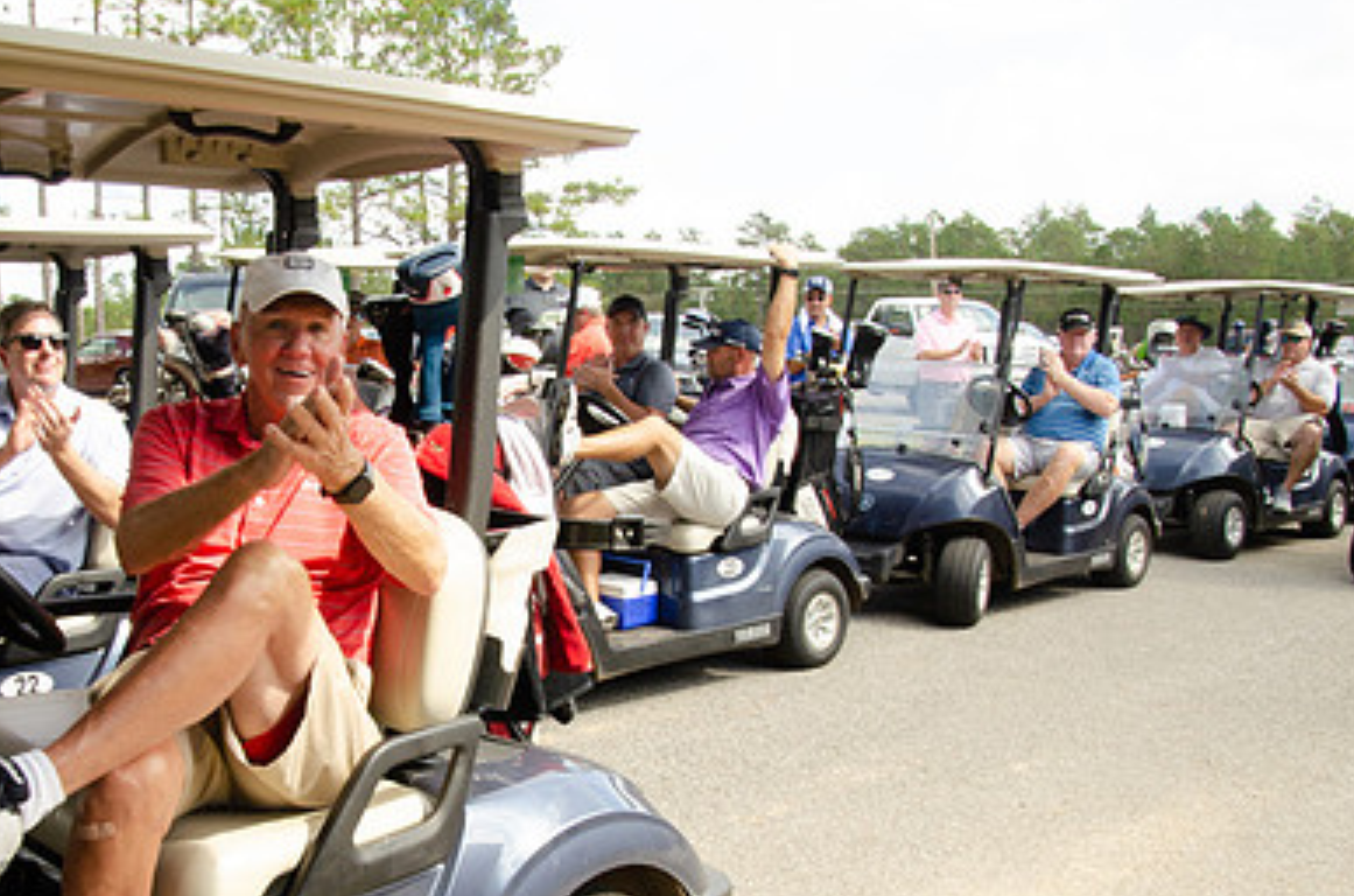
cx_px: 483
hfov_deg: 52.5
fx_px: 1351
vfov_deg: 36.2
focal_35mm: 36
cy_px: 620
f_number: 16
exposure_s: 1/100
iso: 400
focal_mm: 16
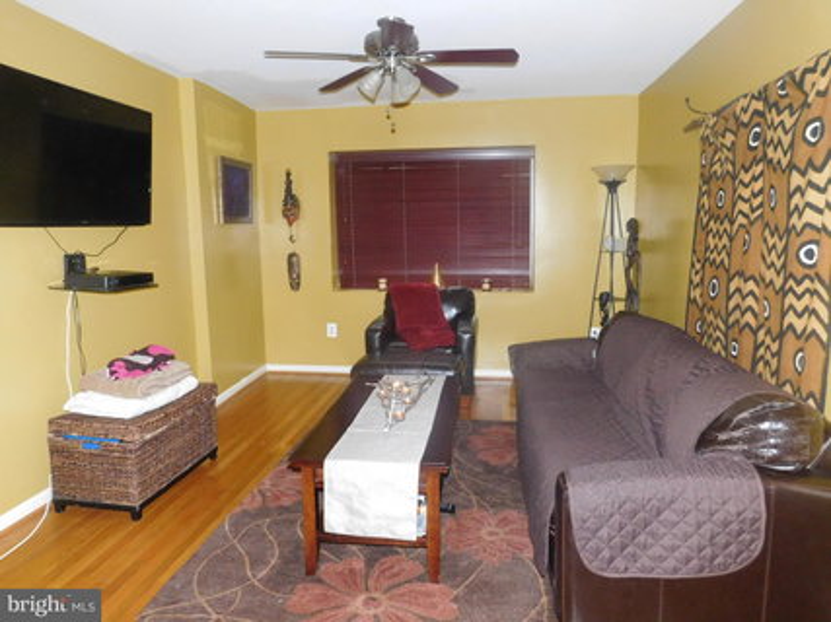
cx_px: 416
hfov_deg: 73.9
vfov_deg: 58.9
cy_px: 311
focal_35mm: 23
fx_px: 552
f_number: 3
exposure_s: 1/30
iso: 450
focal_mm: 4
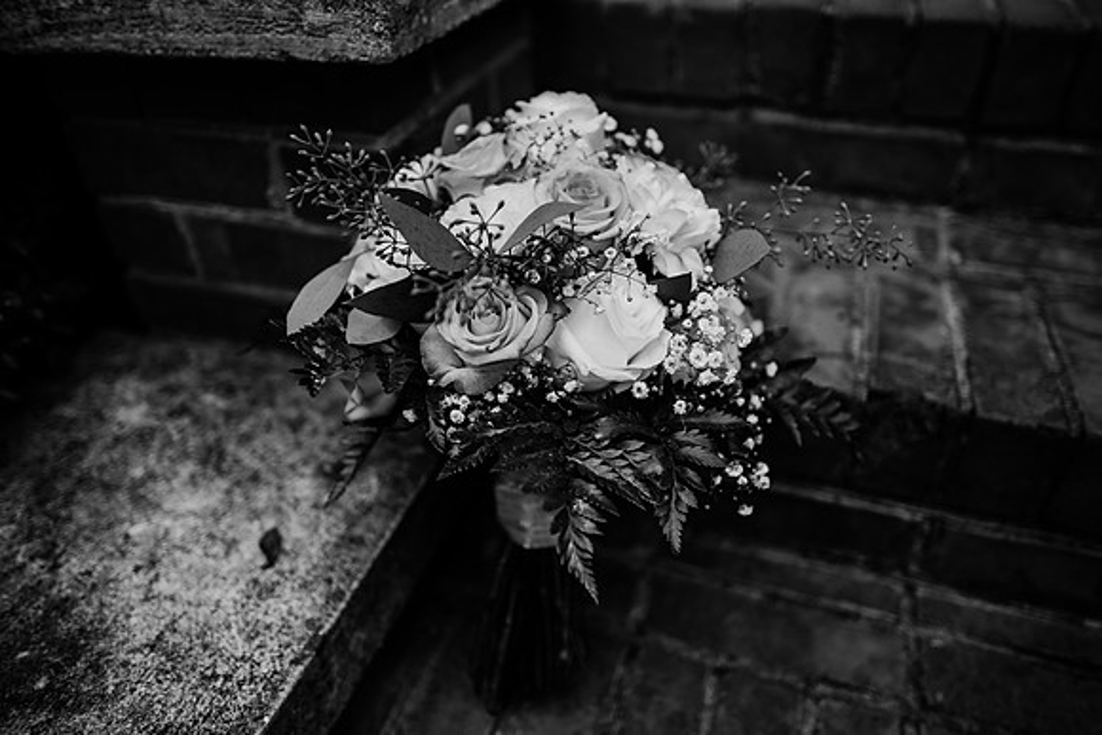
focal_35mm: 24
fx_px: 735
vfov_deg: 53.2
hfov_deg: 73.7
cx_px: 551
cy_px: 368
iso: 320
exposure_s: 1/1250
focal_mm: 24
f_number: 1.8
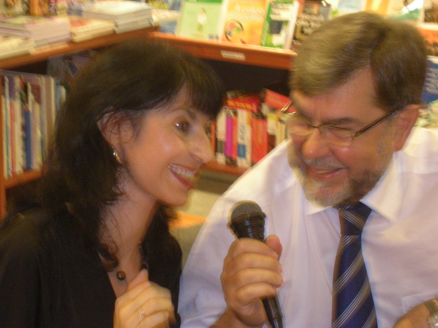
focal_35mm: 115
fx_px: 1455
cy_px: 164
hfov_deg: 17.1
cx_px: 219
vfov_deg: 12.9
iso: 200
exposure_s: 1/4.7
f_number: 4.9
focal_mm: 17.4
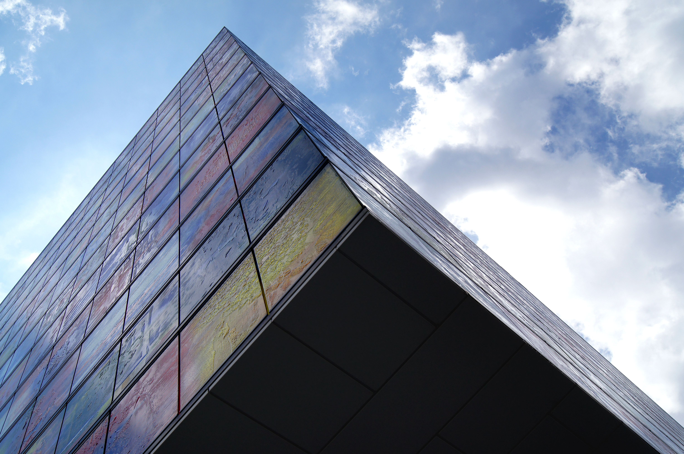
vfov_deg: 36.8
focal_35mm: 36
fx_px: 683
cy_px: 227
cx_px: 342
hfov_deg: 53.2
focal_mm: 24
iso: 100
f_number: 8
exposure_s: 1/640
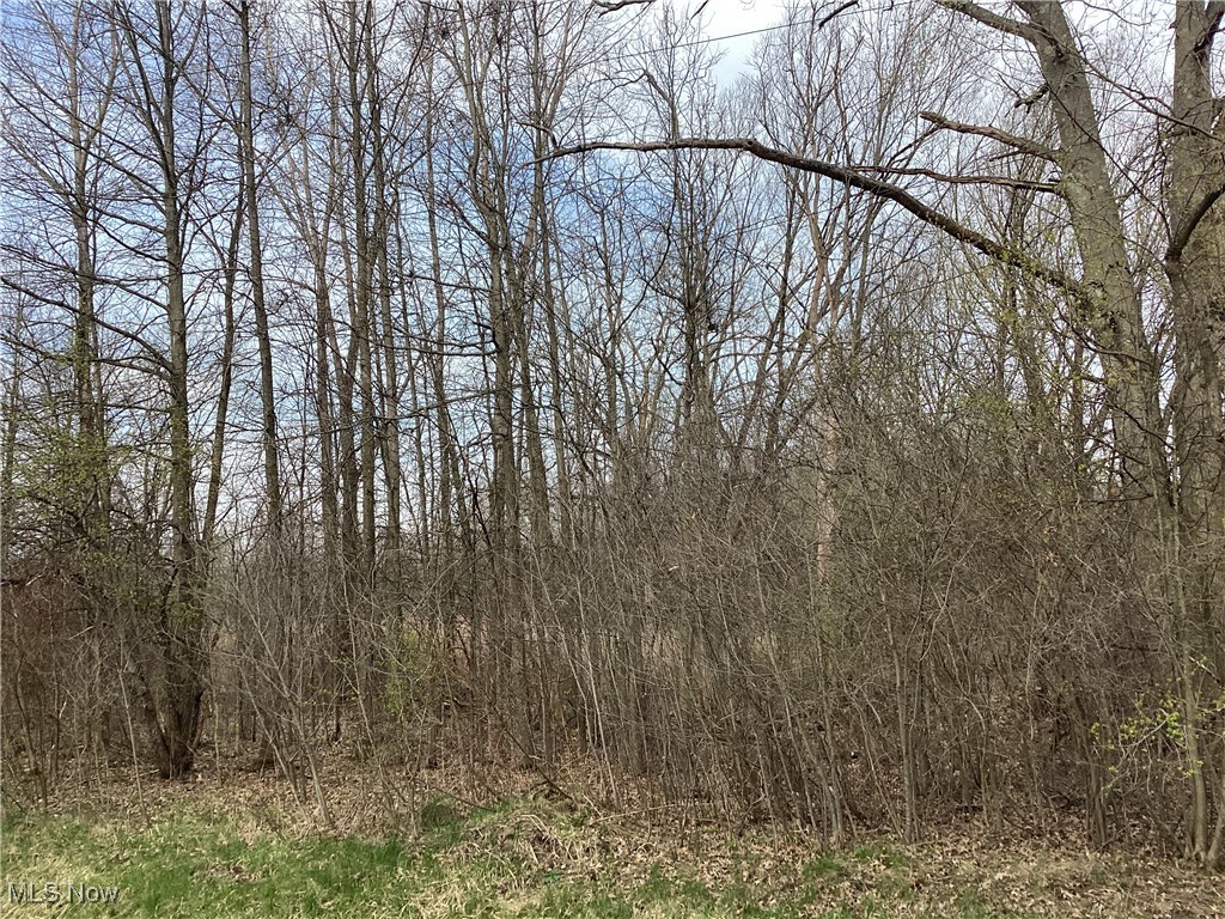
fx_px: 1097
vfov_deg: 45.4
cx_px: 612
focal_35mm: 31
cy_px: 460
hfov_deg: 58.4
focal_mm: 3.3
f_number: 2.4
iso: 25
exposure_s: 1/450
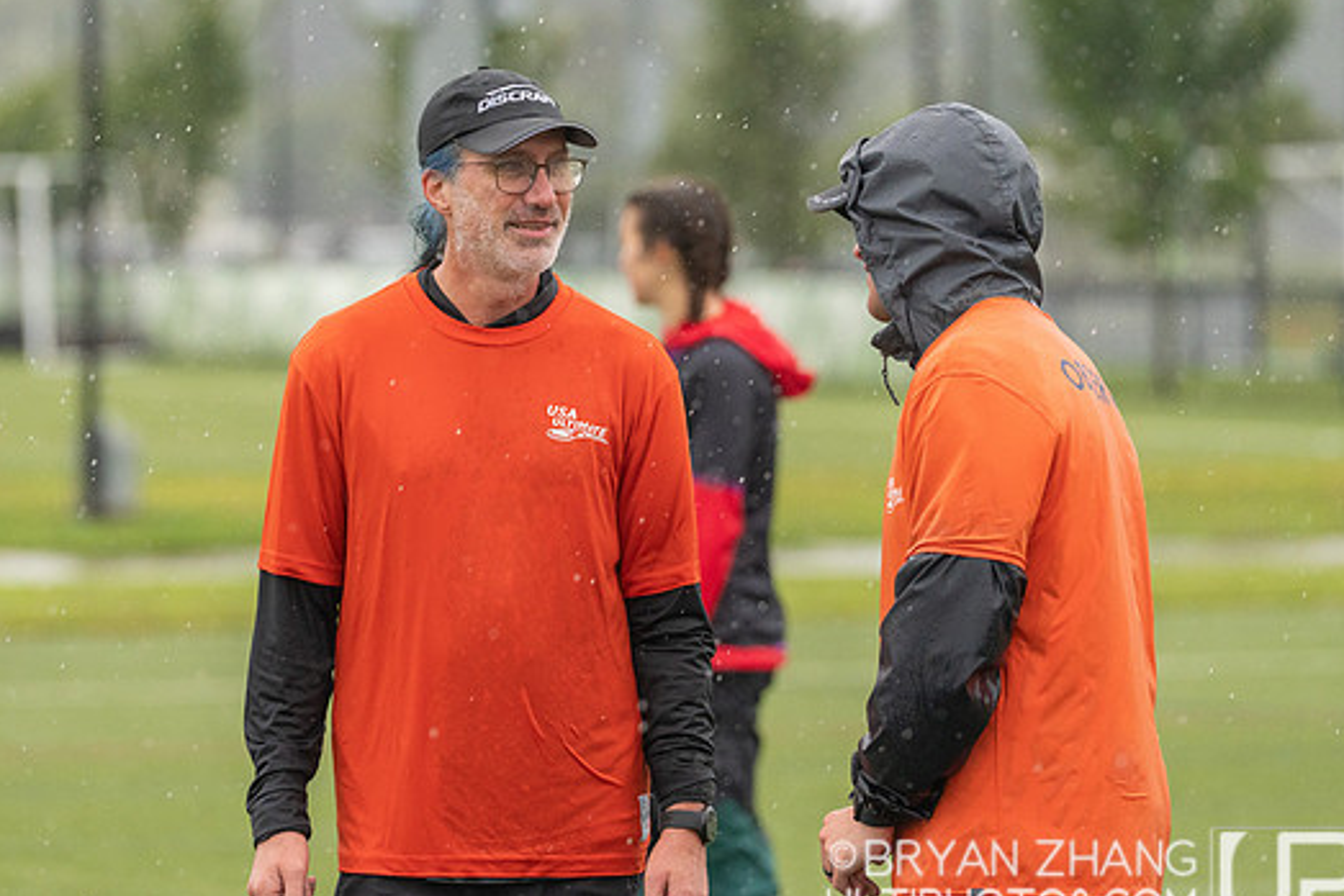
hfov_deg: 8.1
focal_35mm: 254
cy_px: 389
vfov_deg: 5.4
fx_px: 9485
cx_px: 550
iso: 2500
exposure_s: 1/1600
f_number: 4
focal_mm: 200
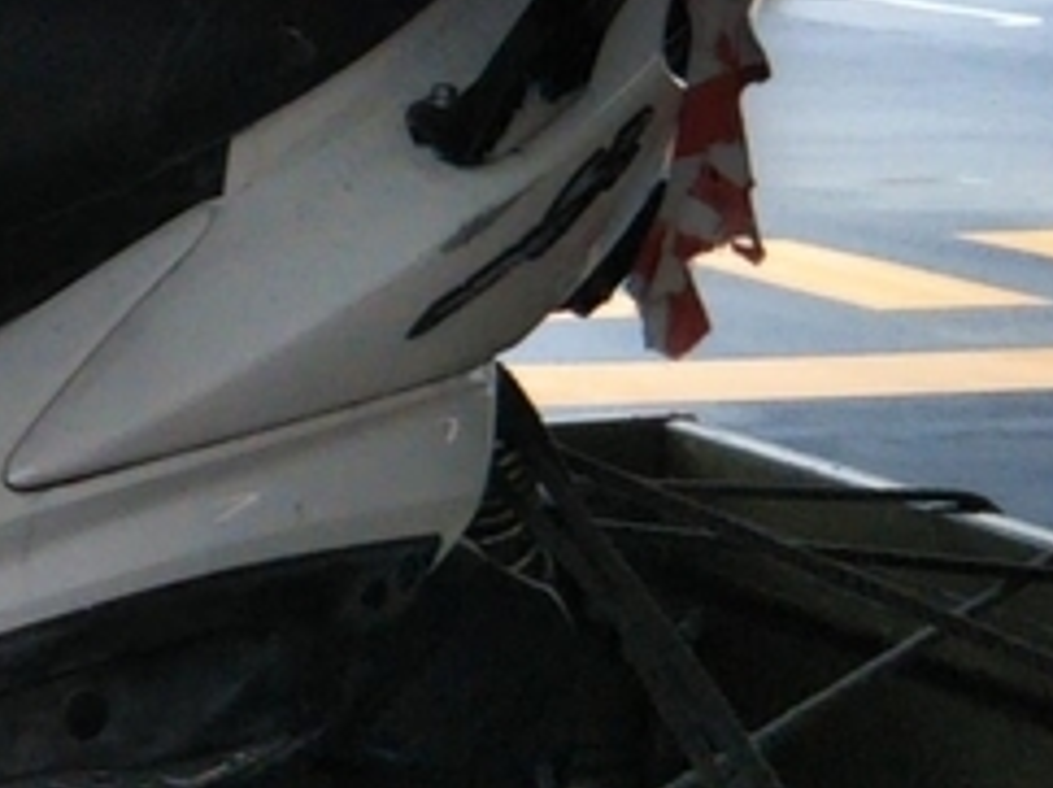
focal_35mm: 149
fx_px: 4528
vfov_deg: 9.9
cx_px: -1118
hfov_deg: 11.7
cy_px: 257
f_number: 2.2
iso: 53
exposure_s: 1/185
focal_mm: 4
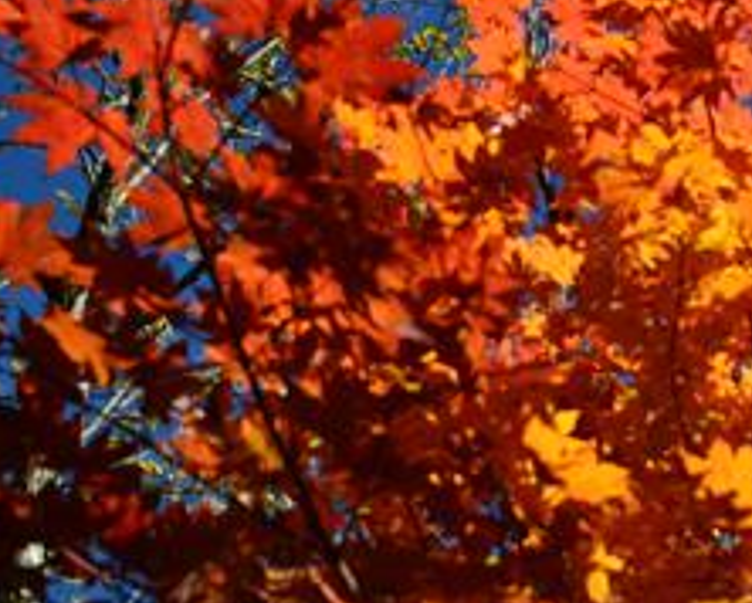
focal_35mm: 76
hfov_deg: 24.9
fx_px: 1693
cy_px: 156
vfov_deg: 20.1
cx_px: 503
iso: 400
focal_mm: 26
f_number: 11
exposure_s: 1/400
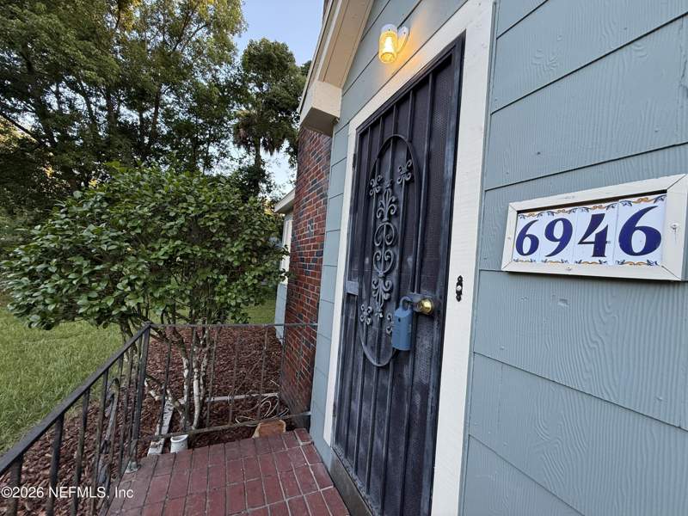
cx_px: 344
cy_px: 258
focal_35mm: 14
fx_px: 278
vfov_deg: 85.7
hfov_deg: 102.1
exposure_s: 1/99
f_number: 2.2
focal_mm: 2.22
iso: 80
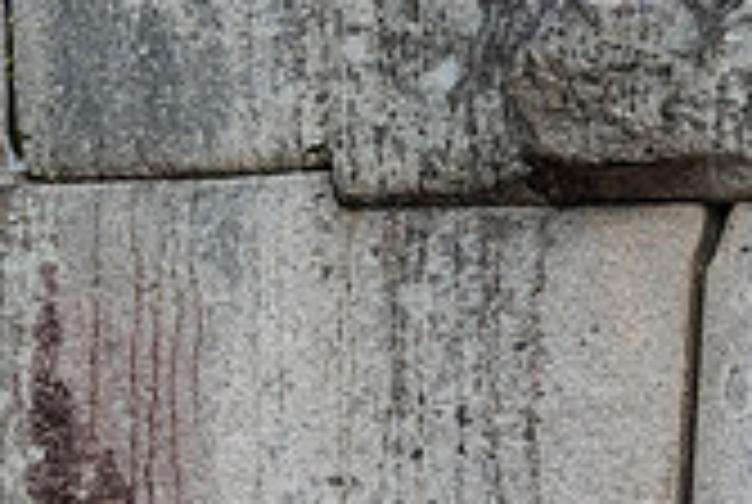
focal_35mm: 187
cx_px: -396
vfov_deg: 7.3
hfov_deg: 10.6
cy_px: 673
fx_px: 3913
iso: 1250
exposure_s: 1/200
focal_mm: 54
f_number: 10
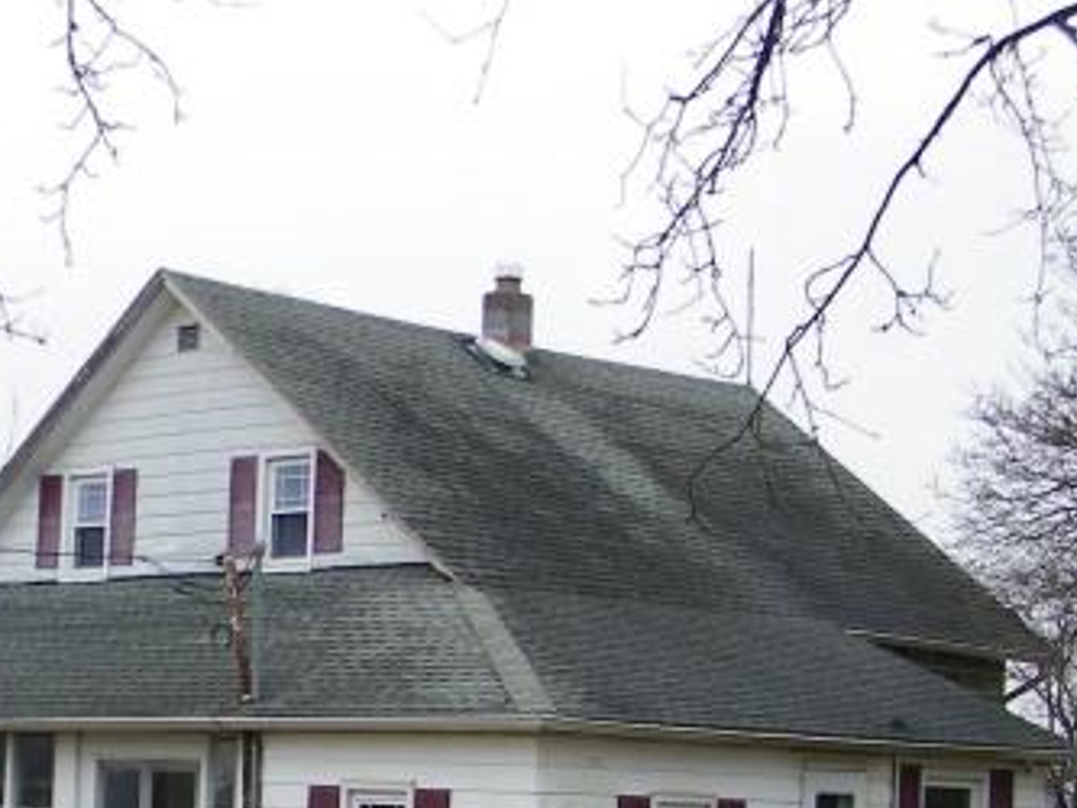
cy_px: 1083
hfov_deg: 22.6
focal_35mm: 86
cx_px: 737
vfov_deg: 16.2
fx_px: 2677
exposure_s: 1/160
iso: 80
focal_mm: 5
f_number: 3.5
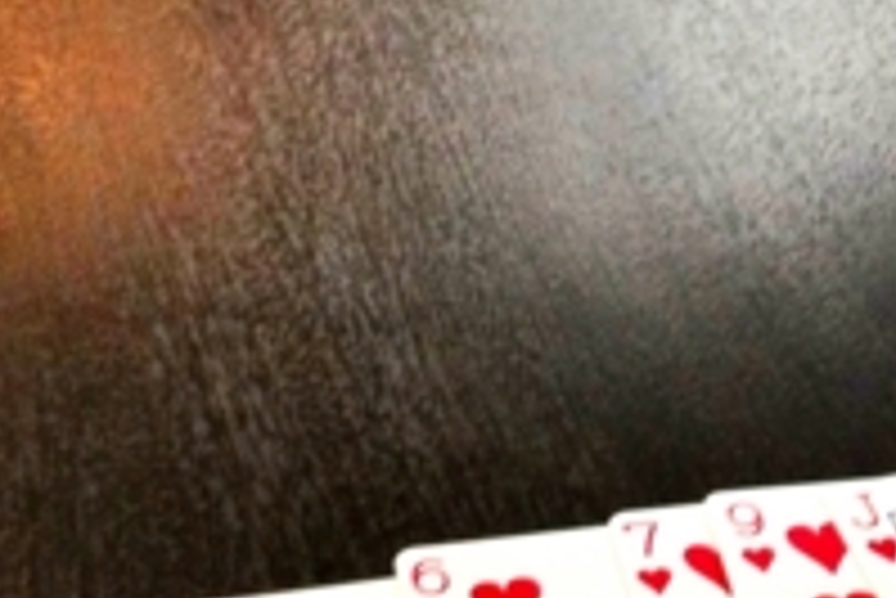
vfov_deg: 11.7
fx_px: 2914
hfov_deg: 16.9
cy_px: 76
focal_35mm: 117
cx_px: 986
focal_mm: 4.28
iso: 100
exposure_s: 1/20
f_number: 2.4
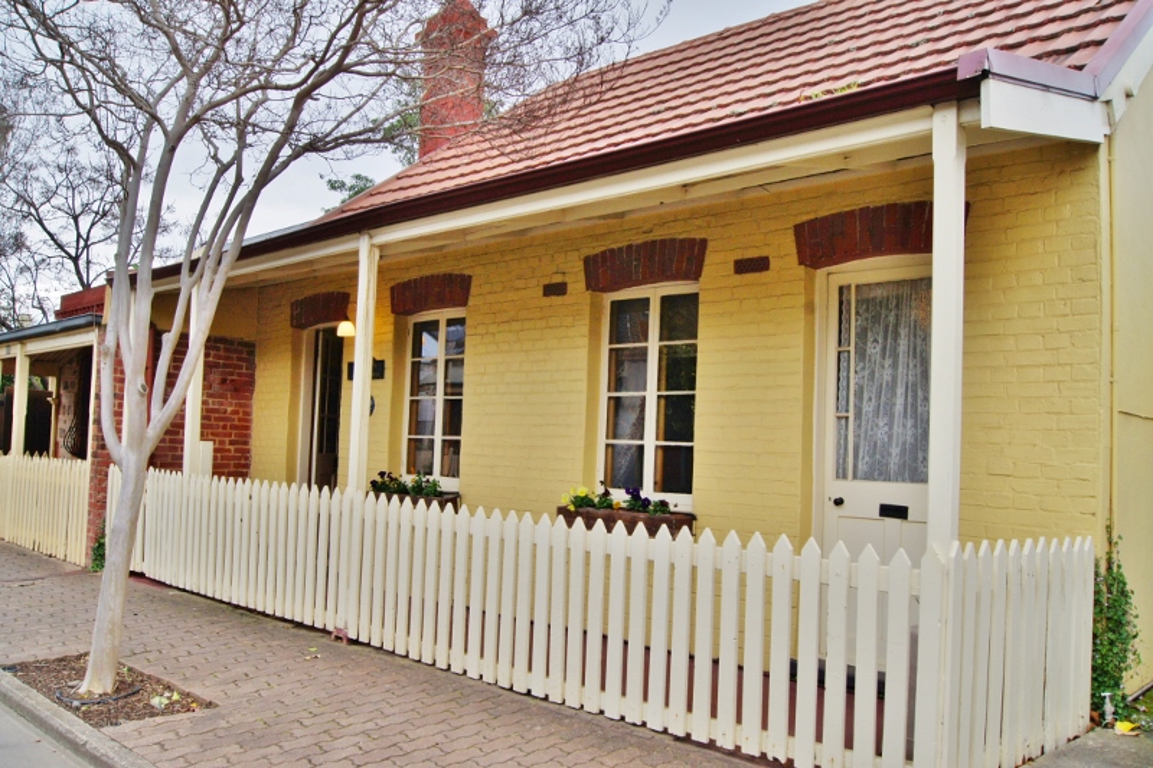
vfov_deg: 43.6
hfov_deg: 61.9
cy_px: 384
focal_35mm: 30
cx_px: 576
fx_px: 961
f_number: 13
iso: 200
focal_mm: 20
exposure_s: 1/50
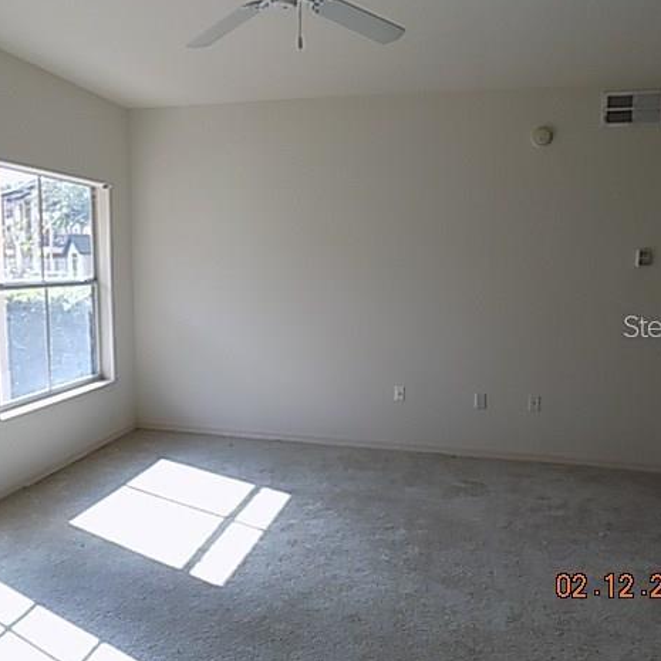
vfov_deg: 57.3
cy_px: 326
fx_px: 605
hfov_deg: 57.2
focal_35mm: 28
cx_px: 303
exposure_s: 1/160
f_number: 3.1
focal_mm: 4
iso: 80
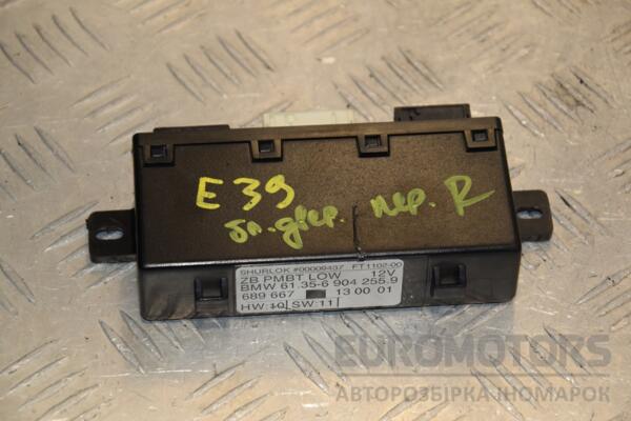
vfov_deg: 9.9
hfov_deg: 14.9
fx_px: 2419
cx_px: 316
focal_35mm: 138
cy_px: 210
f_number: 6.3
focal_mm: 92
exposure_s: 1/200
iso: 800
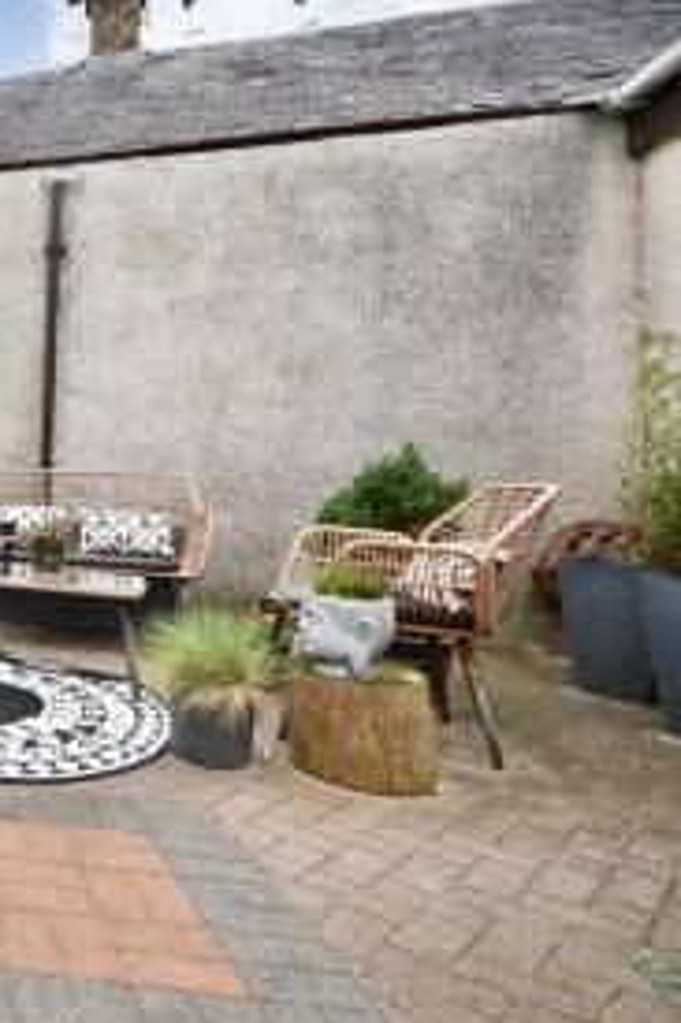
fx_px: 739
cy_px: 467
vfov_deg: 69.3
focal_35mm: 26
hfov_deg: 35.3
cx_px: -190
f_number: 6.3
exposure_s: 1/125
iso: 100
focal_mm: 10
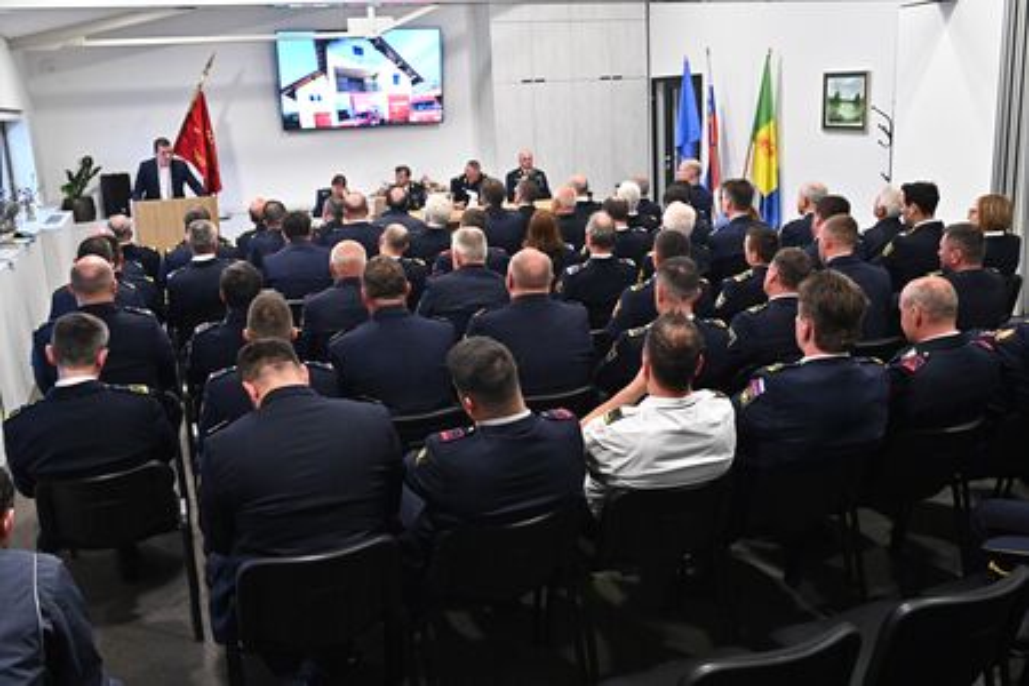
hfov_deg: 54.4
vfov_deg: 37.9
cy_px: 343
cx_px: 514
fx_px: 1000
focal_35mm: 35
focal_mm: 35
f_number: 8
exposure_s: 1/50
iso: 5000
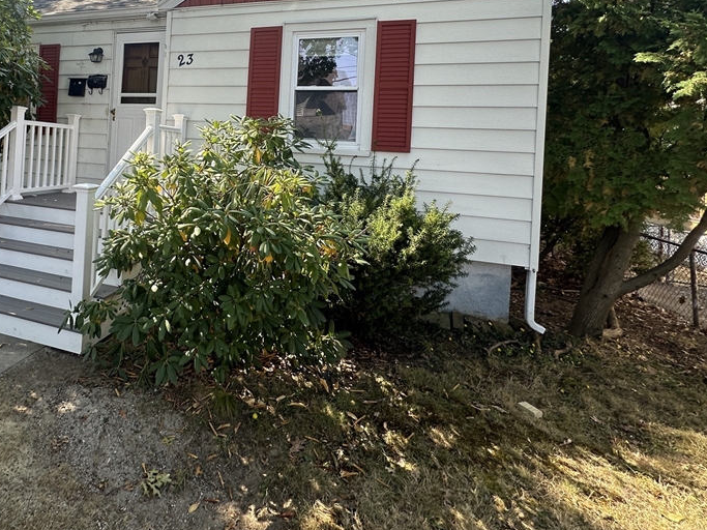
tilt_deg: -0.2
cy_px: 145
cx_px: 216
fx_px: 429
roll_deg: -1.0
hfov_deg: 75.6
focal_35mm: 21
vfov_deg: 60.6
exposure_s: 1/299
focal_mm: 2.22
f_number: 2.2
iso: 40
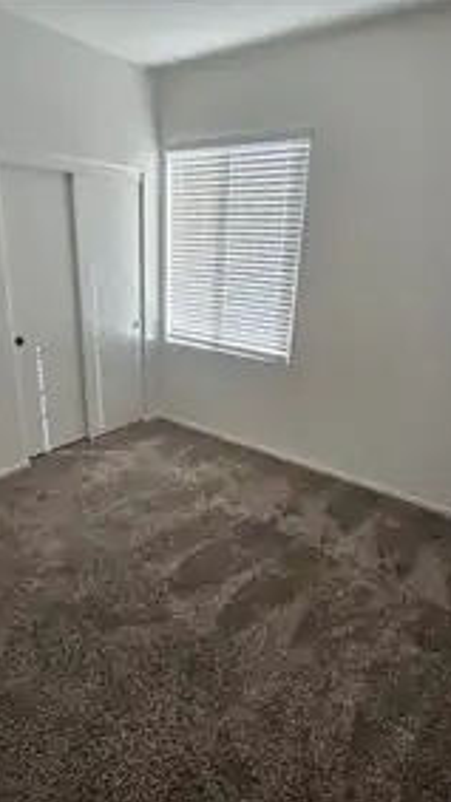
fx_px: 426
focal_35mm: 20
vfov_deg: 86.6
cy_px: 417
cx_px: 196
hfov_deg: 55.7
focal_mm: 2.2
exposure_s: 1/60
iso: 125
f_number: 2.2
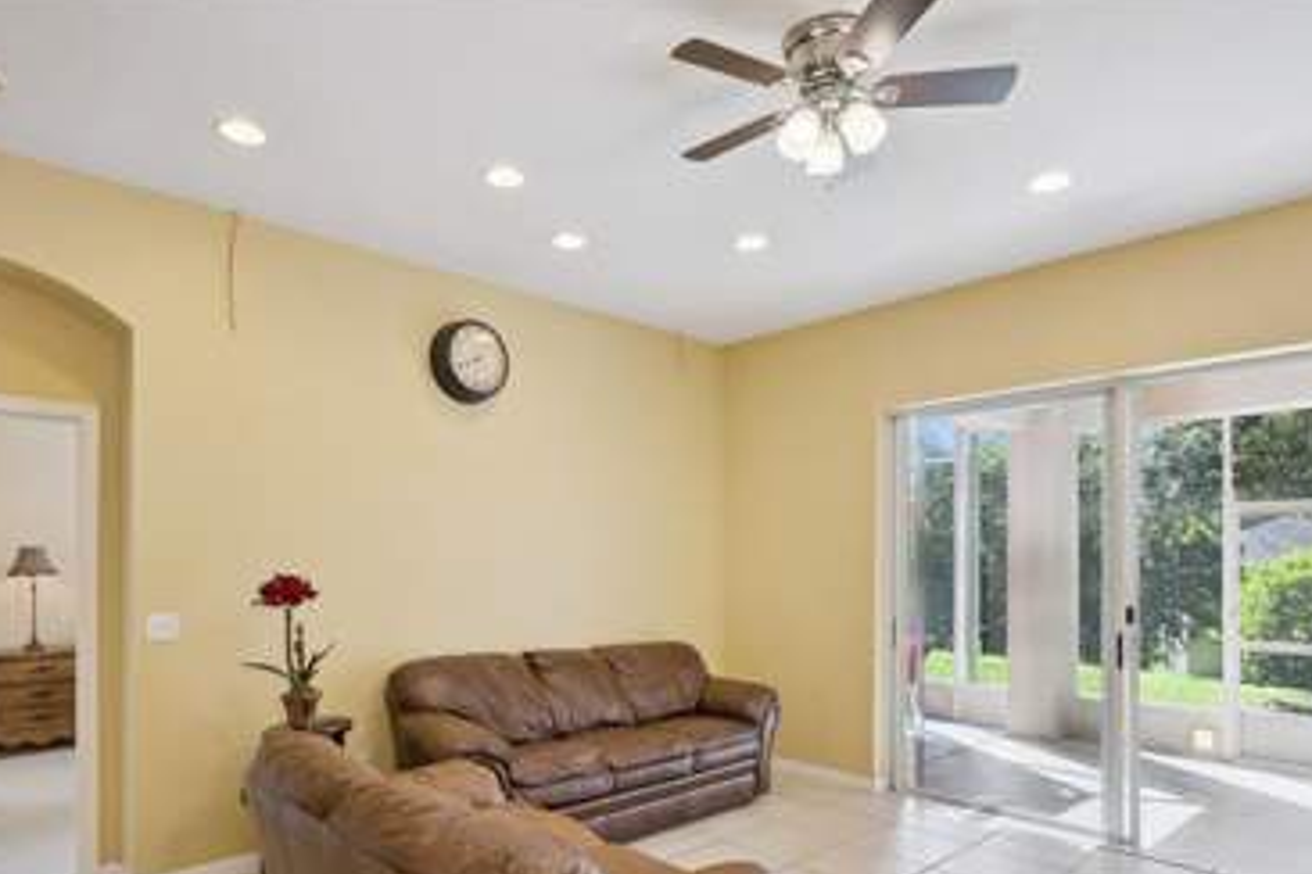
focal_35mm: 21
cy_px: 559
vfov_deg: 58.6
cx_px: 609
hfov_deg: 81.1
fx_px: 765
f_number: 8
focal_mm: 16
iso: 400
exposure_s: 1/50
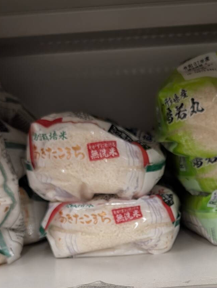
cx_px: 162
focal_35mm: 45
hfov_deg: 31.7
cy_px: 265
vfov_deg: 38.7
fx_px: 375
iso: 217
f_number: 1.68
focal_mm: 6.9
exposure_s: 1/84.8
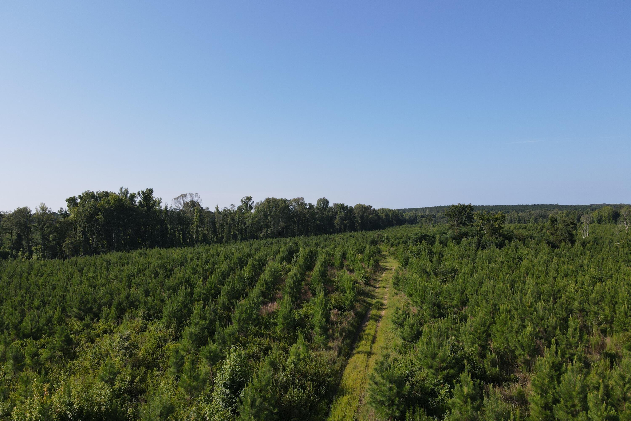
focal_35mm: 25
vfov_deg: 51.3
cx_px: 316
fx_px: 438
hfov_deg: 71.5
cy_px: 216
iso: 100
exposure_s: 1/640
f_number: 2.8
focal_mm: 4.5
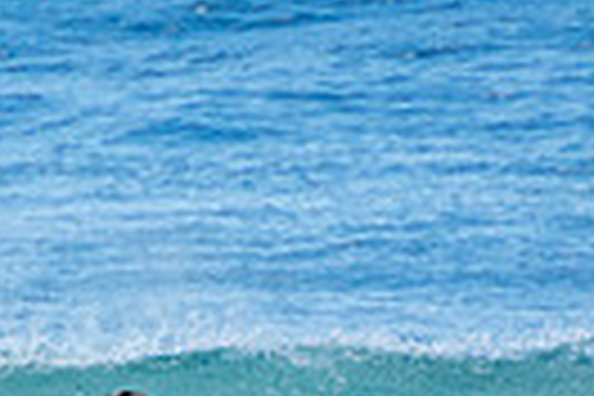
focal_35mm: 2644
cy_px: 587
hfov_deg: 0.8
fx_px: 43623
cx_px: -315
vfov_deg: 0.5
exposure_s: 1/2000
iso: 560
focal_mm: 400
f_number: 5.6
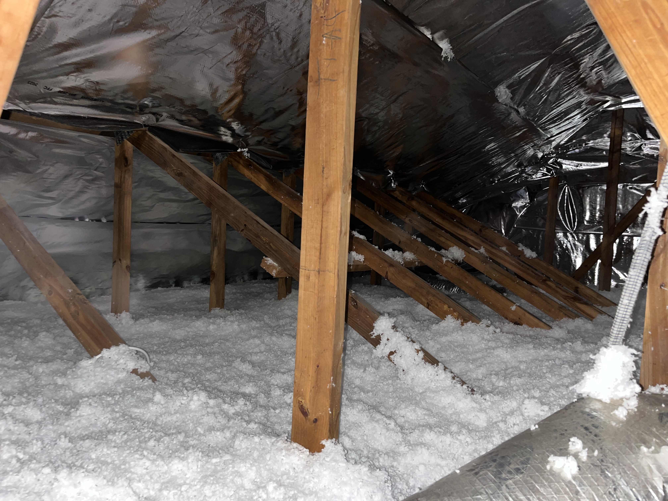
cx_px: 334
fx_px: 502
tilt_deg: -2.4
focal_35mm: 26
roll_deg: -3.6
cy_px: 250
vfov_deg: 53.1
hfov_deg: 67.3
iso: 50
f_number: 1.6
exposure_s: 1/4
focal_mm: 5.1
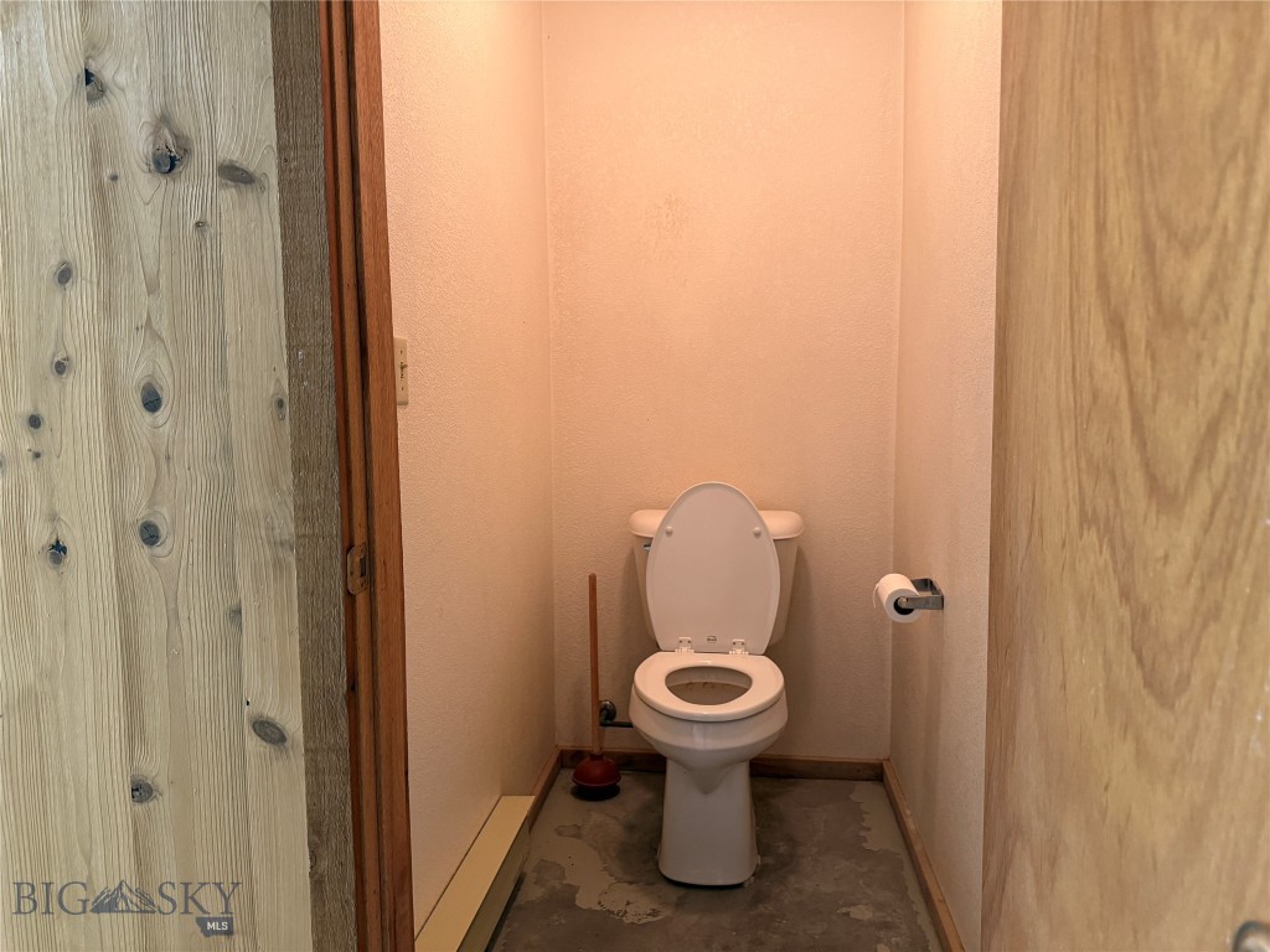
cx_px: 635
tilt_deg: -5.2
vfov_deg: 56.8
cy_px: 476
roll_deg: +0.8
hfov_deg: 71.6
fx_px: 881
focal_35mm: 24
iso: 400
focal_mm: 6.76
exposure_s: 1/60
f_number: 1.78
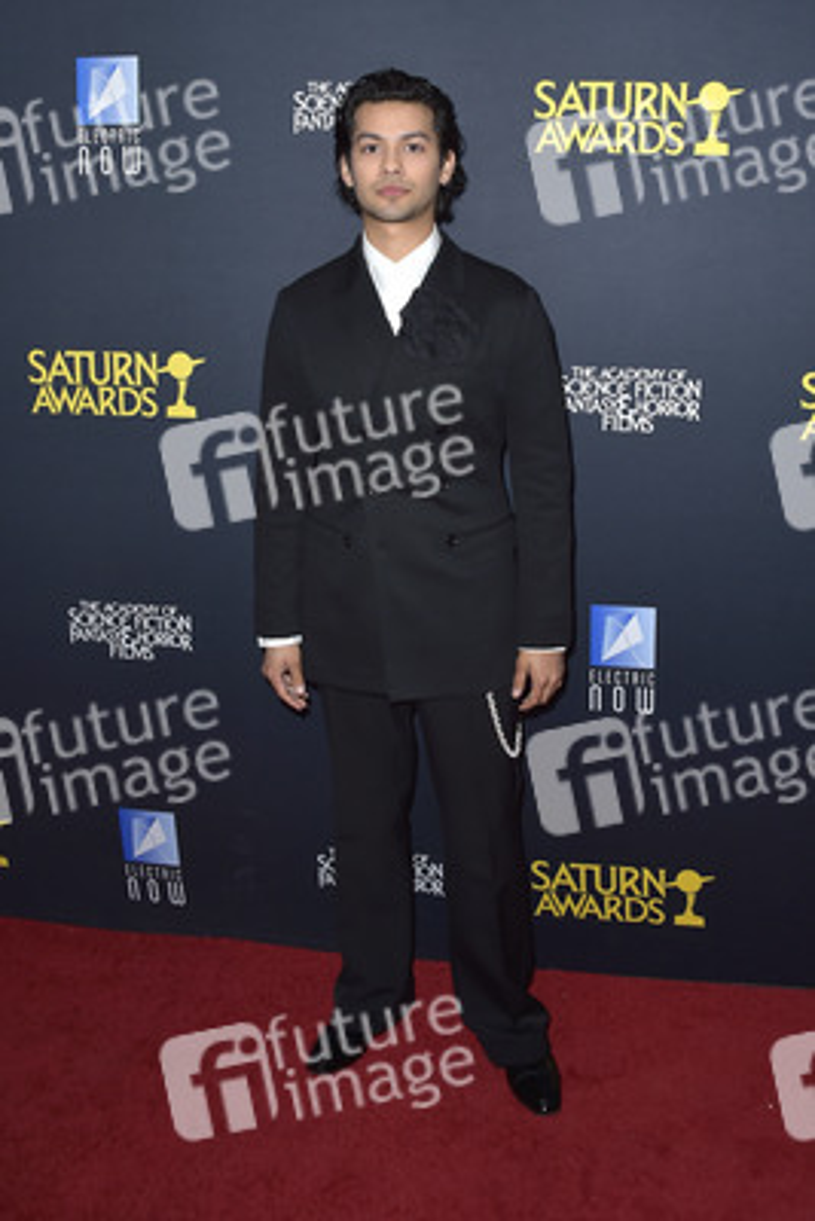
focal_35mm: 28
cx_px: 408
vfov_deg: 65.5
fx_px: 950
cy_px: 610
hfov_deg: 46.4
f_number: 6.3
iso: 250
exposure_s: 1/250
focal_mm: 28
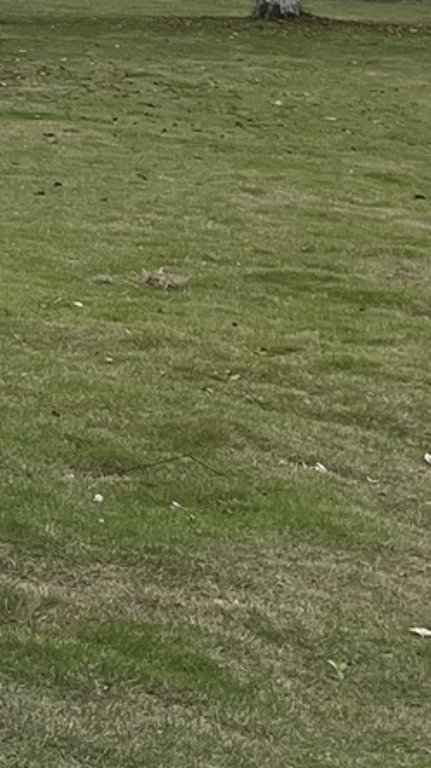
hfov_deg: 8.1
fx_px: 2500
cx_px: -935
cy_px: -390
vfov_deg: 16.0
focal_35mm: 123
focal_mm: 5.1
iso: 32
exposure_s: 1/1739
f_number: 1.6
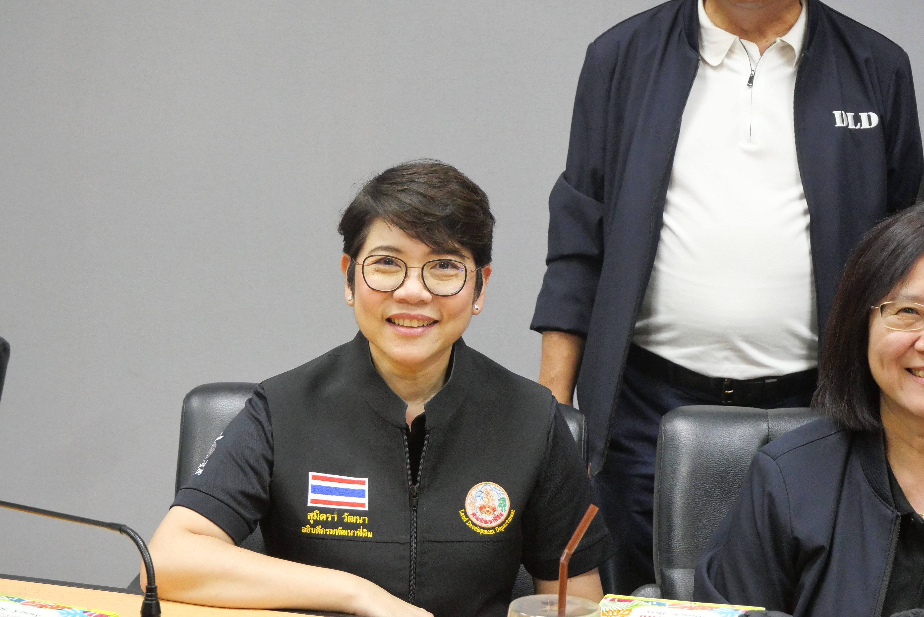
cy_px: 308
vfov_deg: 15.7
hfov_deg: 23.4
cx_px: 462
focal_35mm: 87
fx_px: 2234
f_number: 5.5
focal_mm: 42
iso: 3200
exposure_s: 1/50
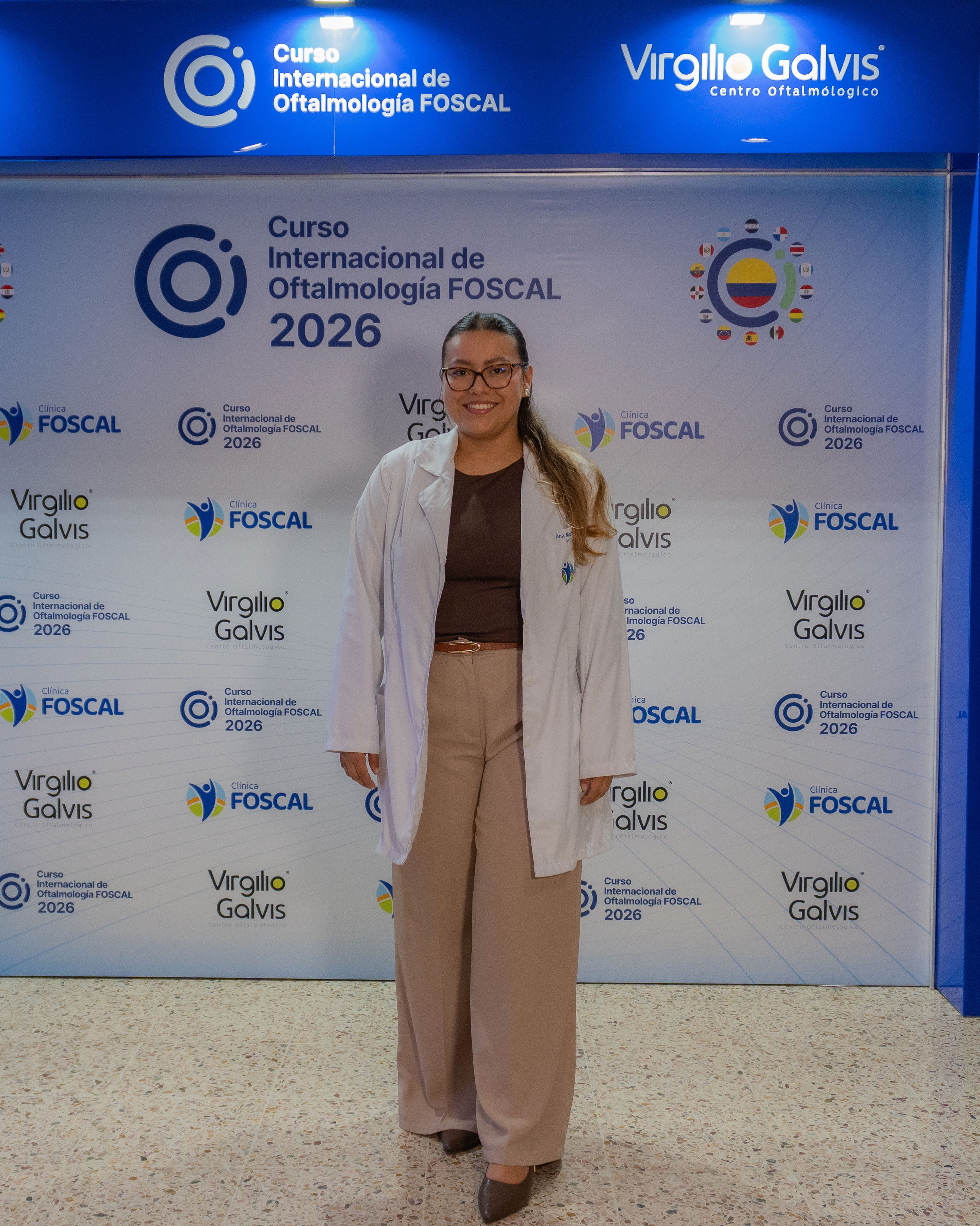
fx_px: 1568
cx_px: 445
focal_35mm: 43
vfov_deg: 42.7
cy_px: 568
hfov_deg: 34.7
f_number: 4
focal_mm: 19
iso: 800
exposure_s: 1/160
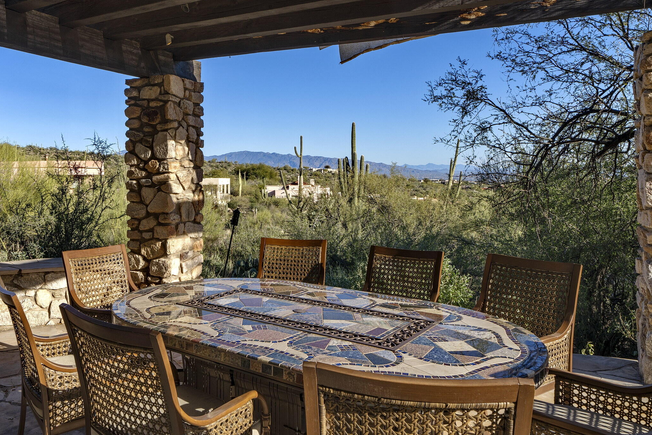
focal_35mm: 26
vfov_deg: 49.5
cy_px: 223
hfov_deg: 68.6
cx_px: 256
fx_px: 471
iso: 100
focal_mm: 19
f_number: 11
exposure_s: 1/80
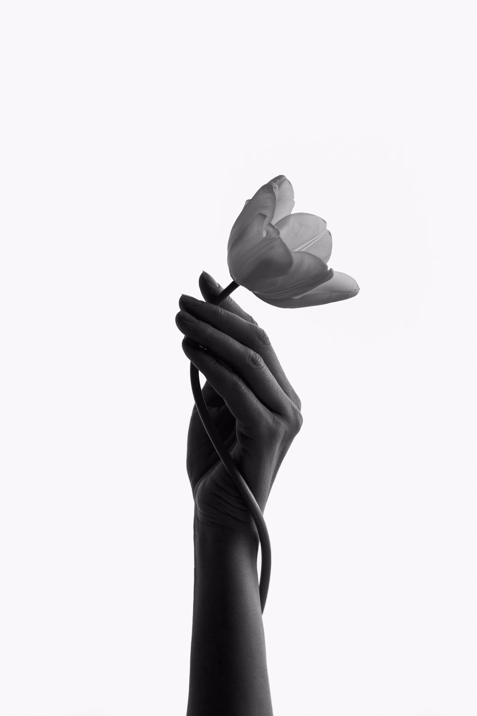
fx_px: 1073
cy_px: 358
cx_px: 238
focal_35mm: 54
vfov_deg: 36.9
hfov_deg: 25.1
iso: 200
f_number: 5.6
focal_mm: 54
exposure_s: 1/100
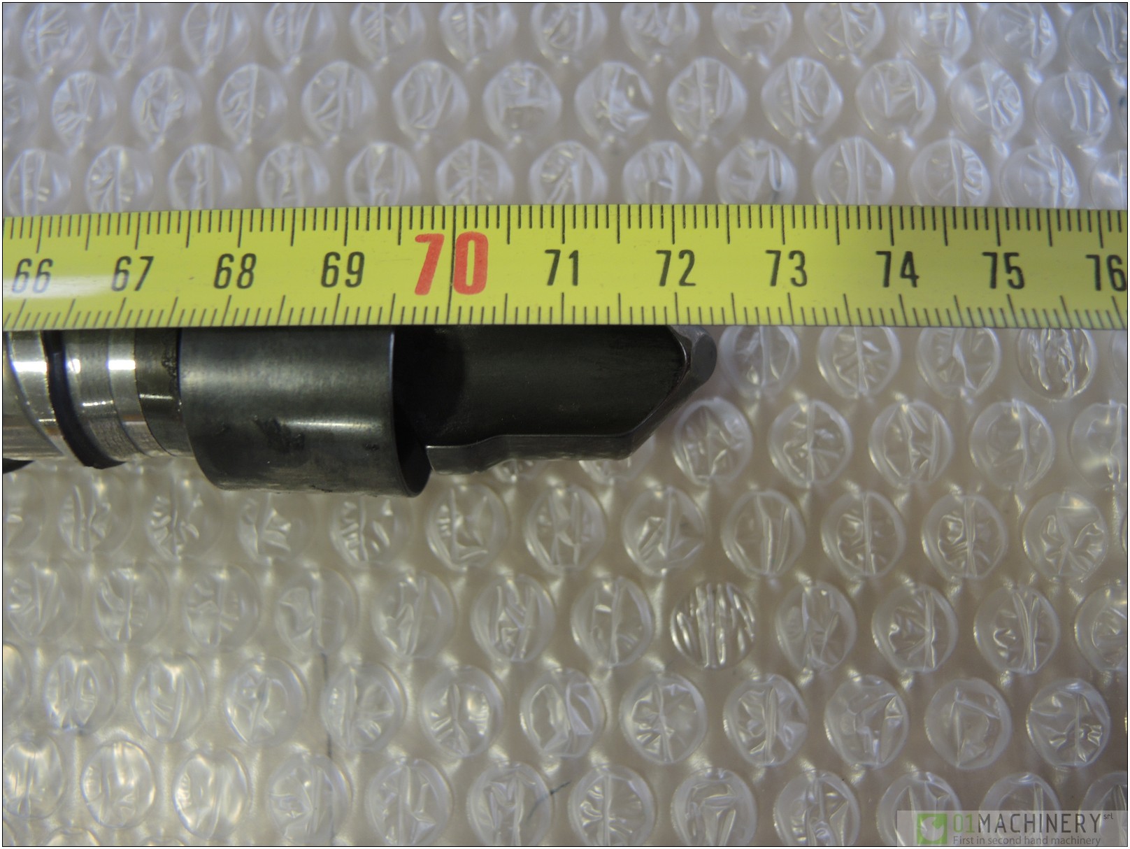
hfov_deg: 63.4
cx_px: 565
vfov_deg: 49.8
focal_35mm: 28
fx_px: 915
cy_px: 424
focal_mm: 6
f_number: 2
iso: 180
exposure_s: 1/30
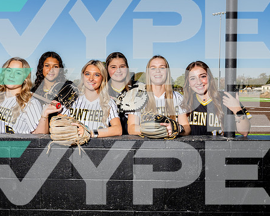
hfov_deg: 45.8
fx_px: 320
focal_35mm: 40
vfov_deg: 37.3
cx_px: 123
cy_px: 100
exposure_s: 1/250
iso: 100
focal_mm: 33
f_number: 8
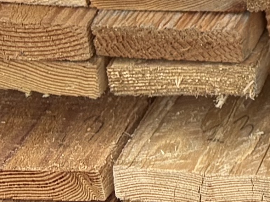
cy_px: -491
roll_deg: +2.5
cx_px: 760
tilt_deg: -19.5
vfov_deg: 6.6
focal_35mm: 195
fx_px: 1520
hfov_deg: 8.7
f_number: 1.6
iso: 50
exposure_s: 1/694
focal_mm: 5.96
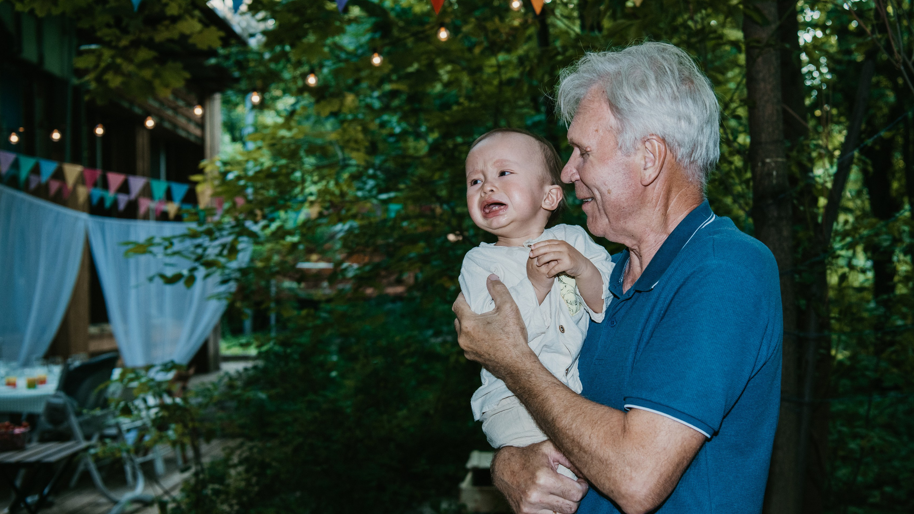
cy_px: 277
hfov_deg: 46.3
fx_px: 1066
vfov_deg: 27.1
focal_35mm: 44
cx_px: 521
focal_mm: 35
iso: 200
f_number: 3.5
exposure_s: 1/160
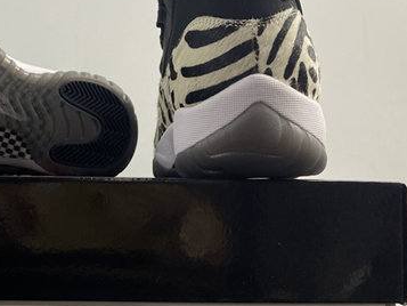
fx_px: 600
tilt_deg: +4.5
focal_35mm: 51
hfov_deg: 35.7
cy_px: 156
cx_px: 57
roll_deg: -0.6
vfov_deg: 28.6
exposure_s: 1/122
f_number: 1.8
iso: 50
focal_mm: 4.25
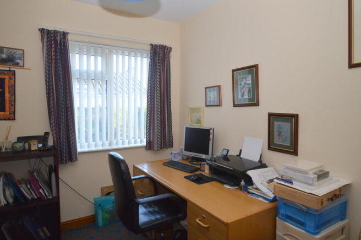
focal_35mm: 22
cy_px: 120
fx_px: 225
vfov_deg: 56.0
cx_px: 180
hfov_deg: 77.4
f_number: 4
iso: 400
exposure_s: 1/60
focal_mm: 15
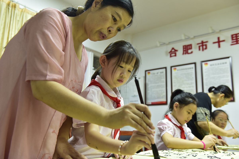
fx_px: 226
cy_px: 80
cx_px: 120
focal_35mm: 34
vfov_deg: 38.9
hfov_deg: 55.8
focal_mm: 34
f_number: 4
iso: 1000
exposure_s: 1/50
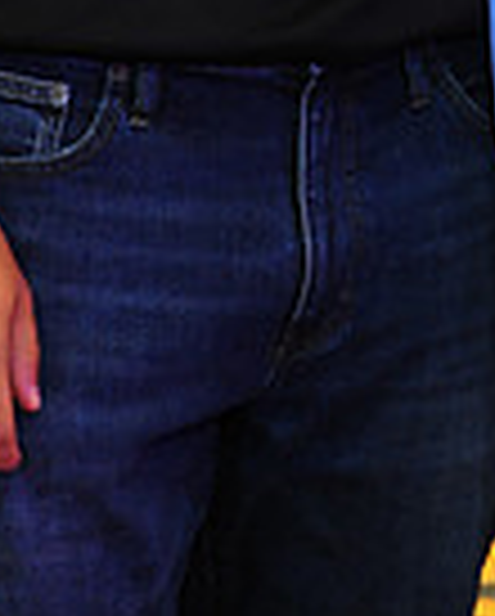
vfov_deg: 4.6
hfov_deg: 3.7
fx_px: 7619
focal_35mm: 417
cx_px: 477
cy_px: -647
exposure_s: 1/60
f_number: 6.3
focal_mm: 105
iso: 2000
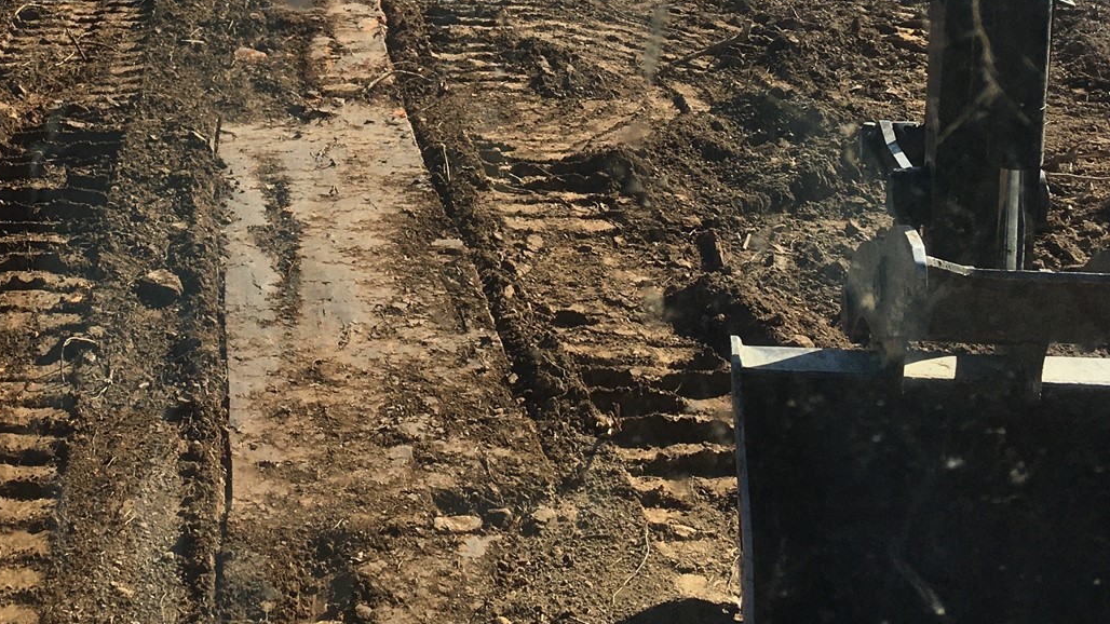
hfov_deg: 34.7
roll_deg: +1.2
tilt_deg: -12.4
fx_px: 1736
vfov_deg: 19.6
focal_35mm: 59
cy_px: -32
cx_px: 282
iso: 25
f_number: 2.2
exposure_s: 1/845
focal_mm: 4.15
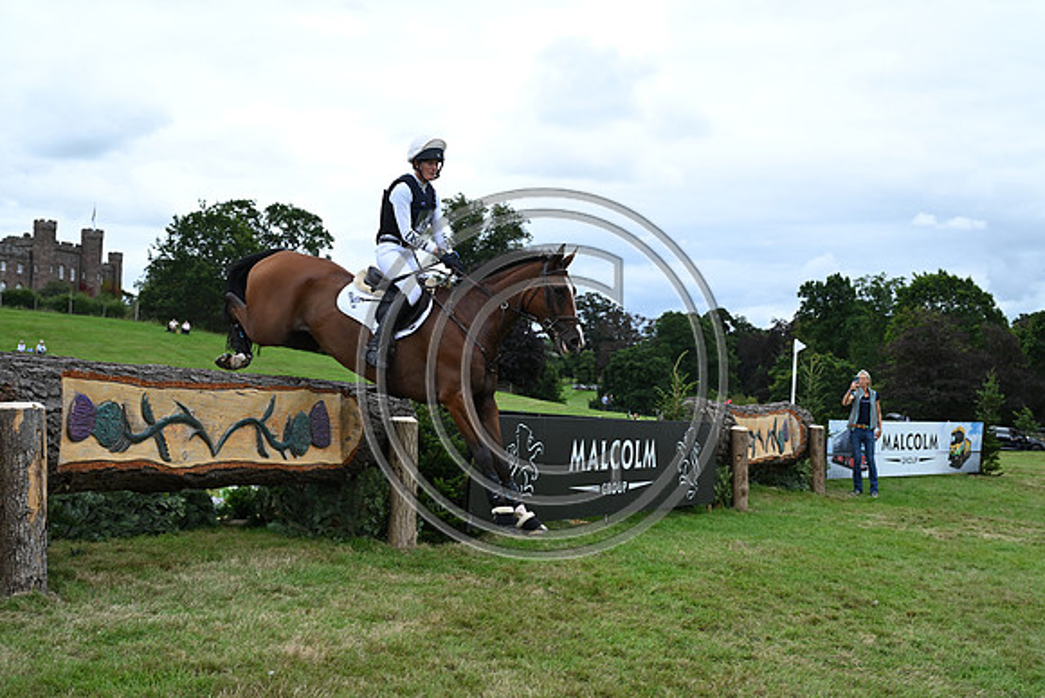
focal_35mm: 50
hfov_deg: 39.6
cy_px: 349
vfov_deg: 27.0
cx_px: 522
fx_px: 1452
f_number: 5.6
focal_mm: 50
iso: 720
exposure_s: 1/1250
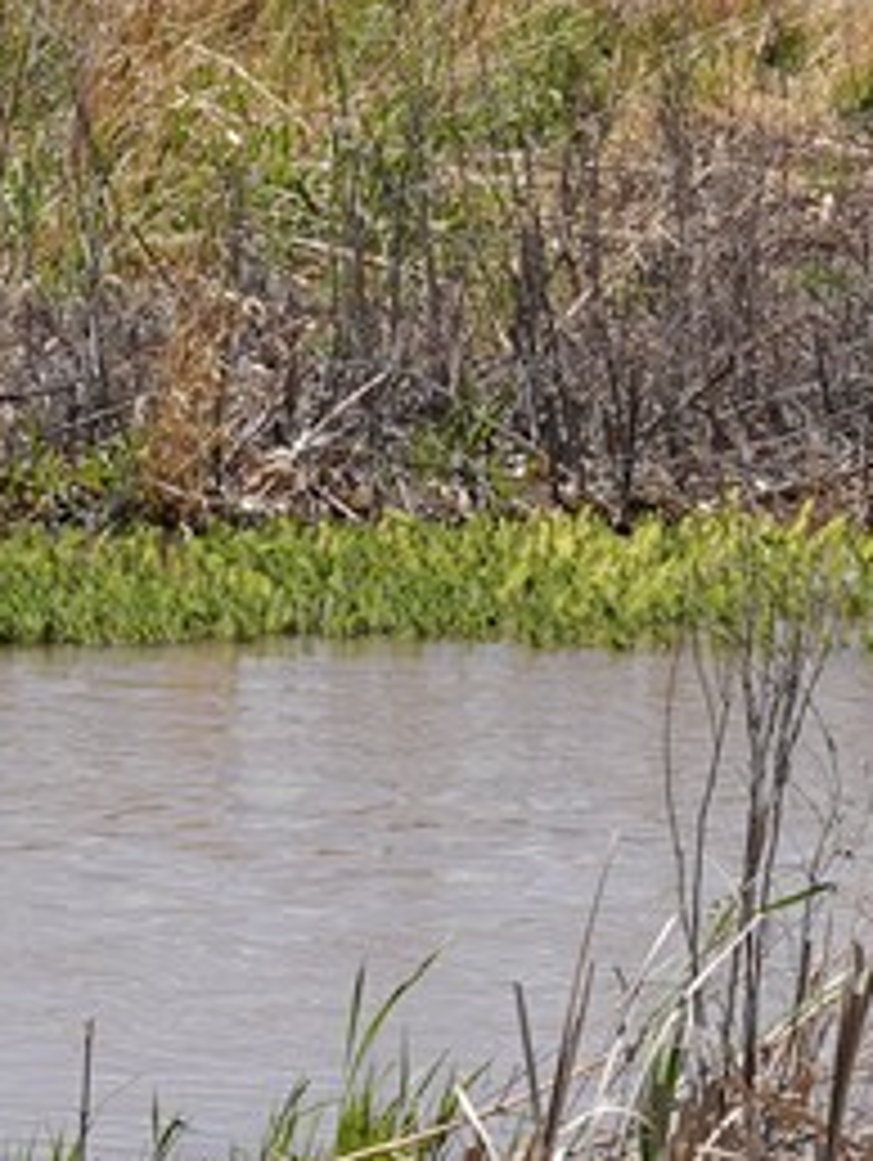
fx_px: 10743
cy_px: 909
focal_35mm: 320
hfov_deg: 4.7
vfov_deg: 6.2
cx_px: 284
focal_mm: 43
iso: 100
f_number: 16
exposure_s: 1/100
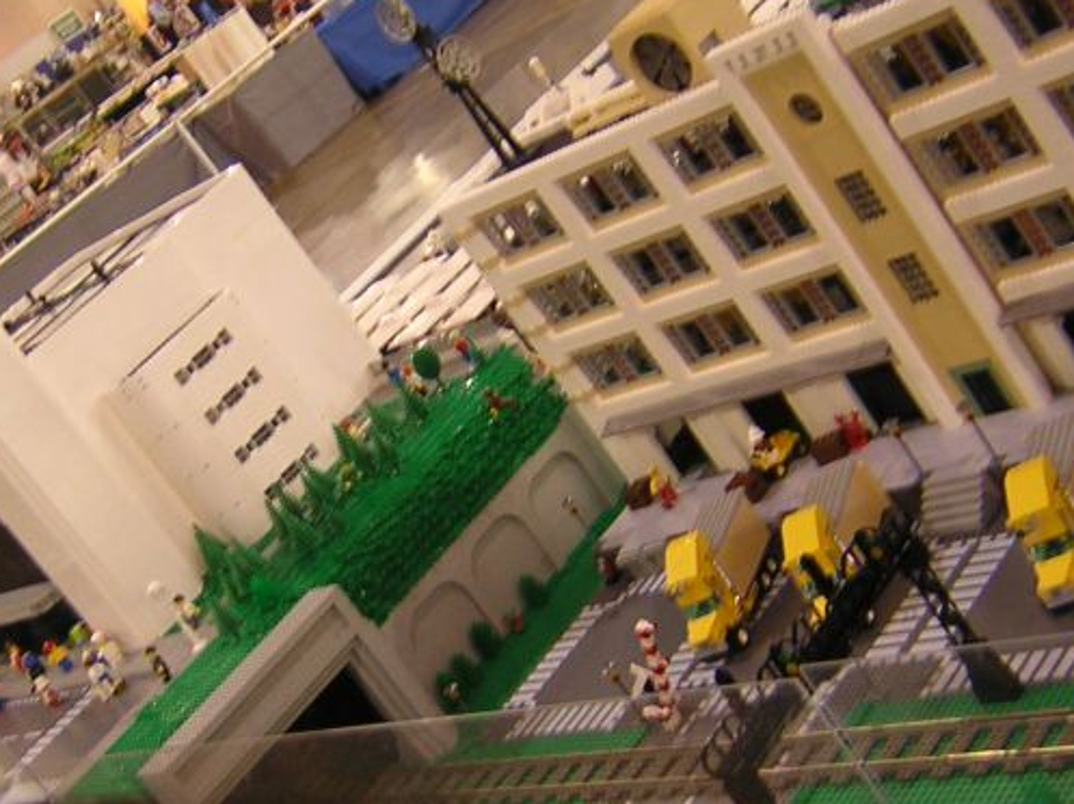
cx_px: 385
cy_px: 452
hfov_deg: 33.0
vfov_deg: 25.2
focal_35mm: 58
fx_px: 1798
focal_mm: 4.7
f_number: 2.6
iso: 100
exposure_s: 1/10.2
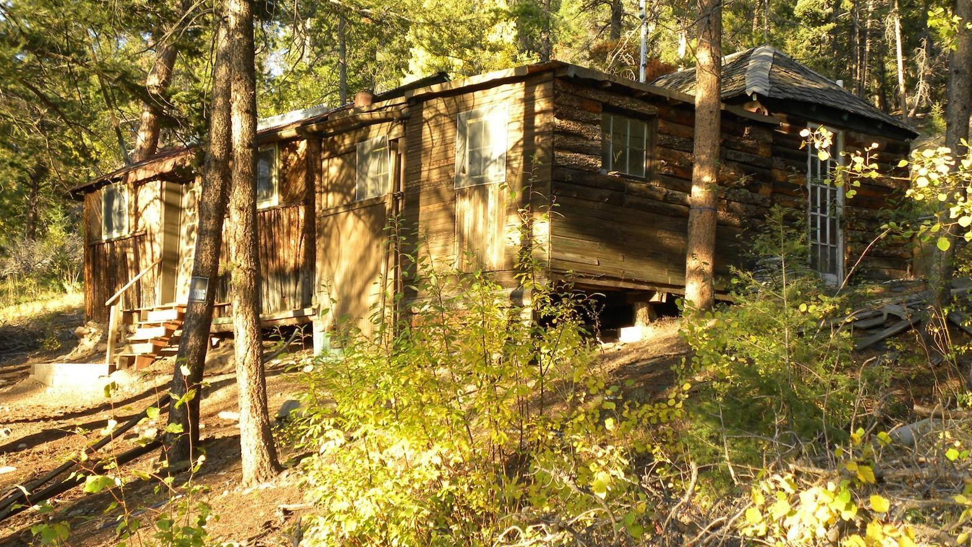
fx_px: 1314
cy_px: 273
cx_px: 485
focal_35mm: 51
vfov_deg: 23.5
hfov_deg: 40.6
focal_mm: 8.2
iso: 64
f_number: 3.2
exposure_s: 1/72
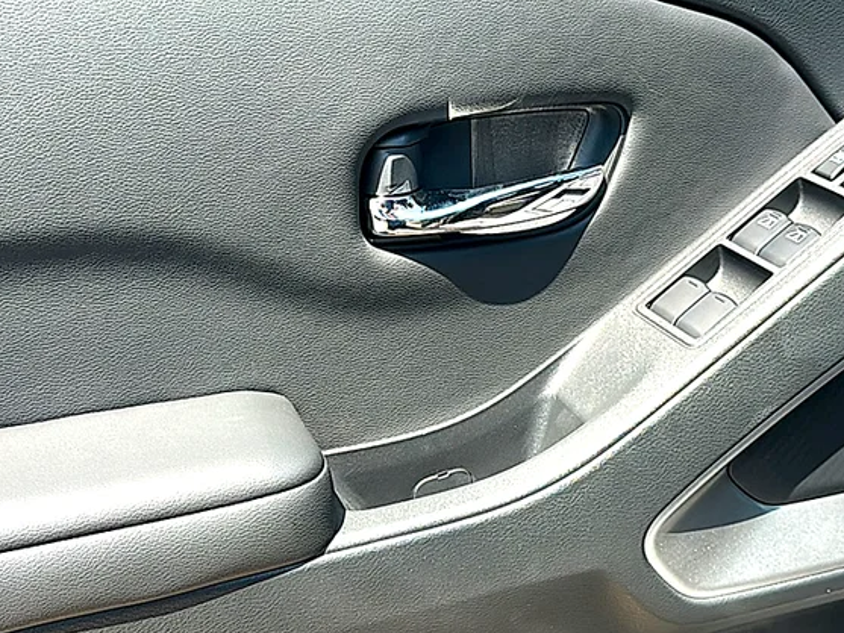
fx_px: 1195
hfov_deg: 38.8
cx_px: 494
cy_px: 325
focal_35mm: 49
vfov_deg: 29.7
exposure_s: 1/735
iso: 80
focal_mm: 6.86
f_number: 1.78
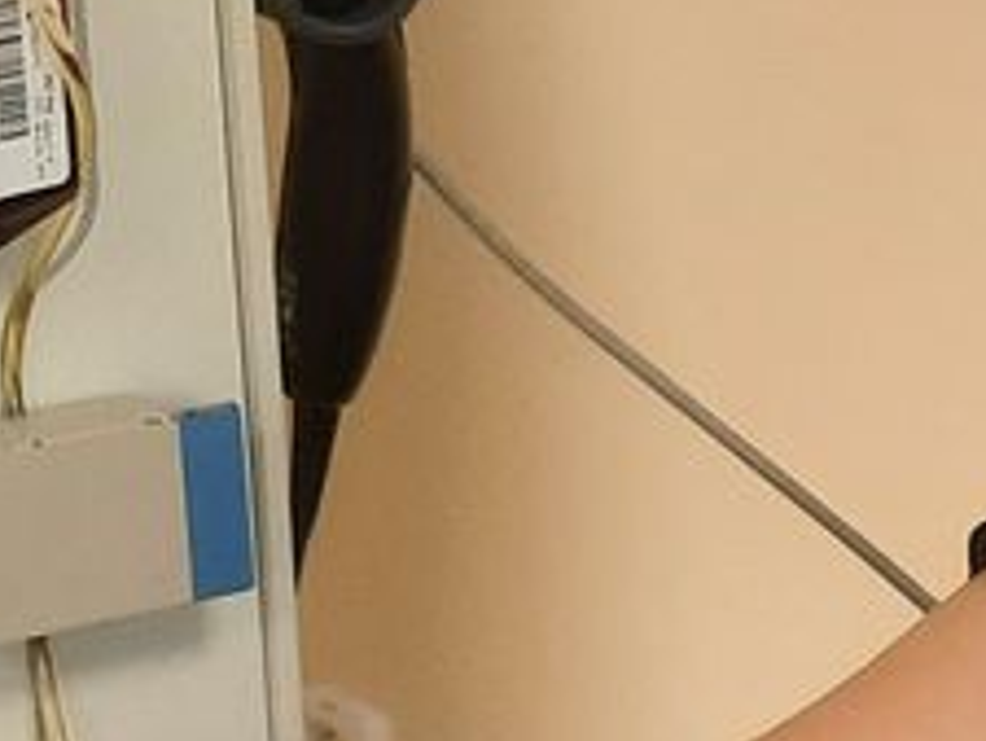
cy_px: 680
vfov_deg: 10.4
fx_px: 4047
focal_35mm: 142
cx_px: 1459
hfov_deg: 13.2
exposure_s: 1/60
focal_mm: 4.6
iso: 125
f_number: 2
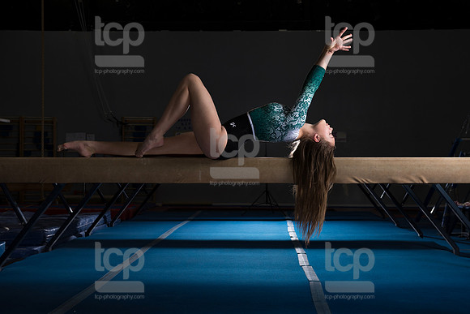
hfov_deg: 37.5
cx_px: 242
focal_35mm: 53
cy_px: 152
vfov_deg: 25.5
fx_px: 692
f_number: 5.6
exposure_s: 1/250
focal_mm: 50
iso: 250
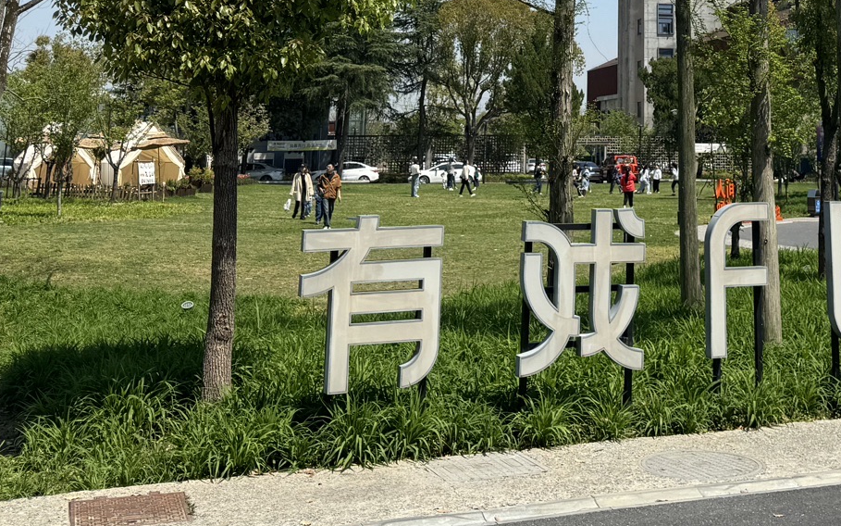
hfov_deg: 35.3
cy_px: -146
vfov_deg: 21.1
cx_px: 652
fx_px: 1283
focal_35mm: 56
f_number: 1.78
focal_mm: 6.76
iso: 80
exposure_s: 1/4608
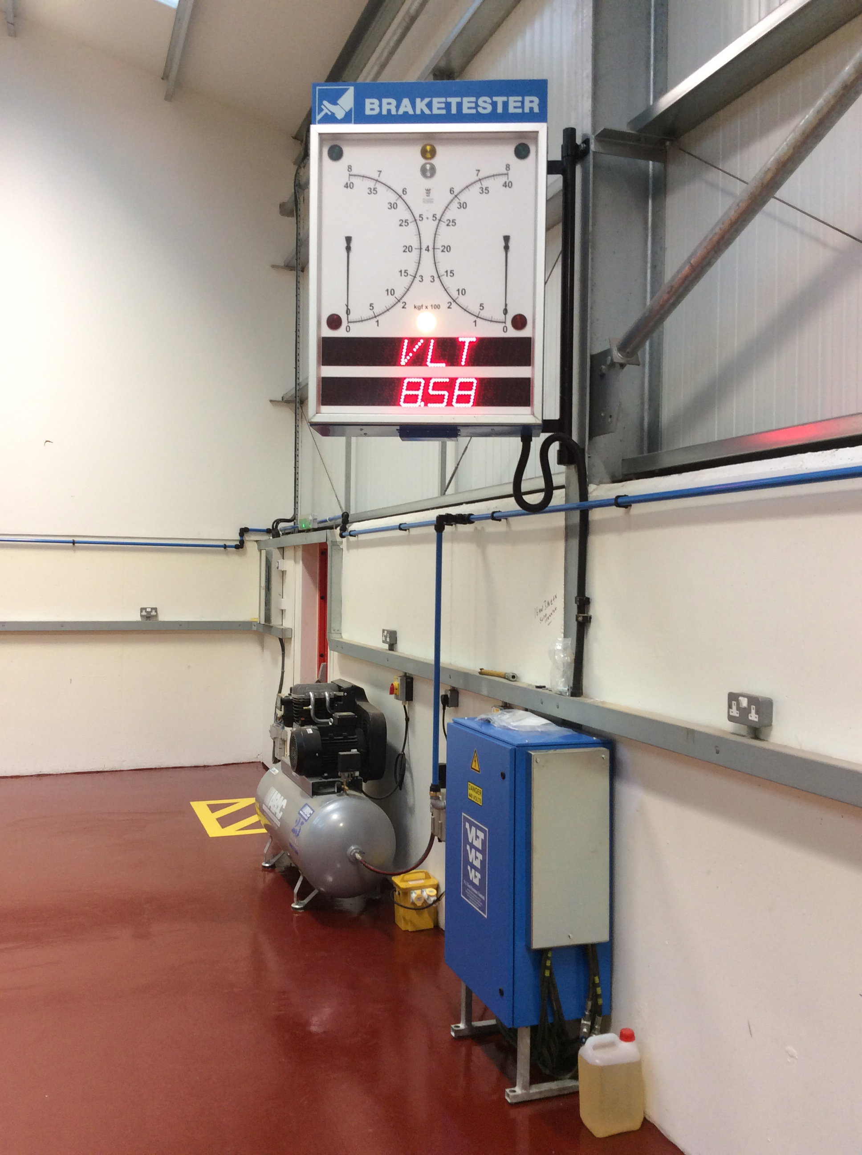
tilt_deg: +0.2
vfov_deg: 56.9
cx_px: 431
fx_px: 1065
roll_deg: -1.1
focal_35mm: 32
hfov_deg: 44.1
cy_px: 578
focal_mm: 3.3
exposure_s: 1/25
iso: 50
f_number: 2.4
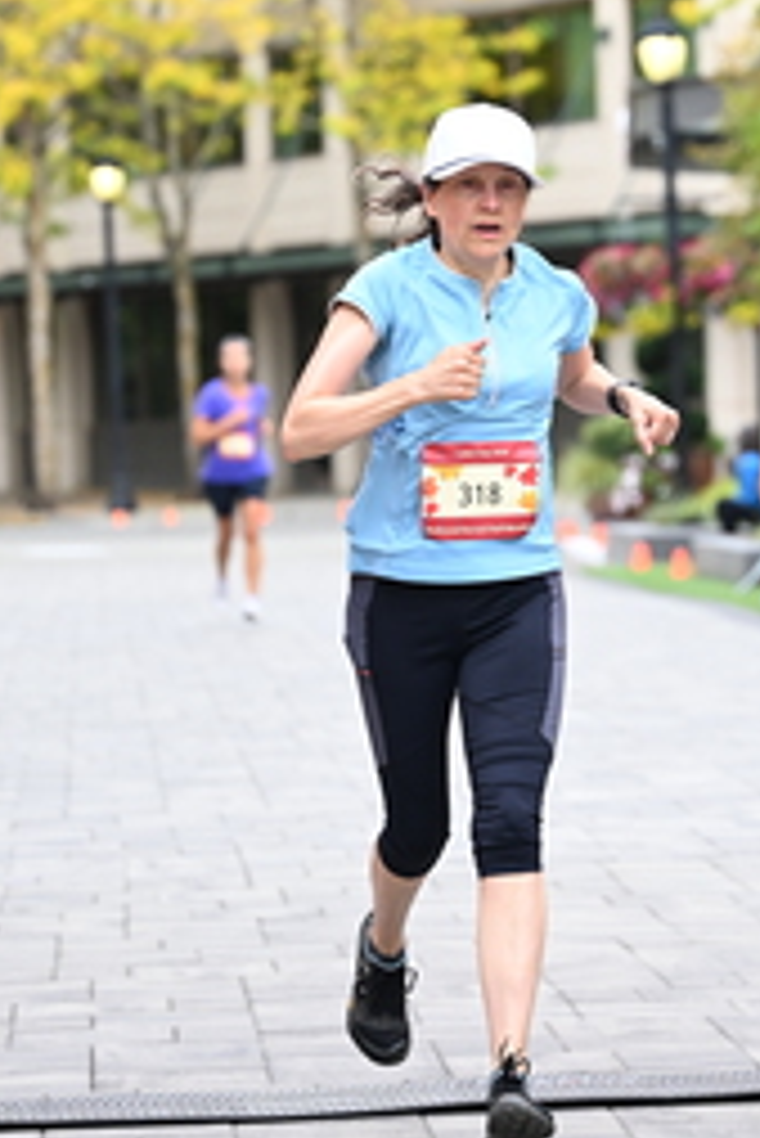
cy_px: 382
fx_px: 5913
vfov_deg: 11.0
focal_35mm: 187
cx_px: 740
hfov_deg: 7.3
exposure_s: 1/1600
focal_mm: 86
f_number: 2.8
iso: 640
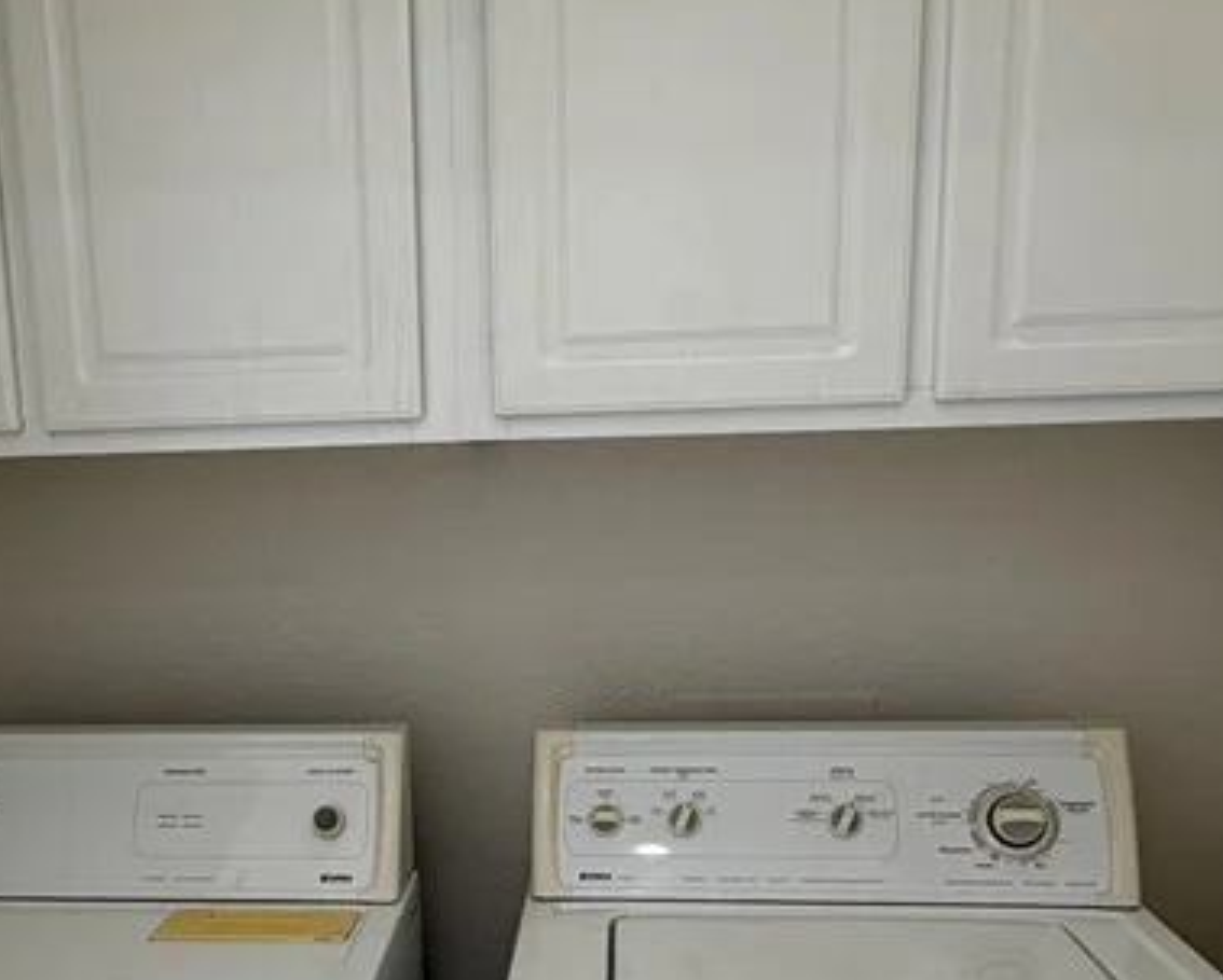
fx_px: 1340
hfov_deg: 48.5
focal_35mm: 37
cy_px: 737
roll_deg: +1.6
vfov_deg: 39.1
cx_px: 443
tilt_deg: -11.2
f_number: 2.2
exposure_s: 1/120
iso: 80
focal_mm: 2.22
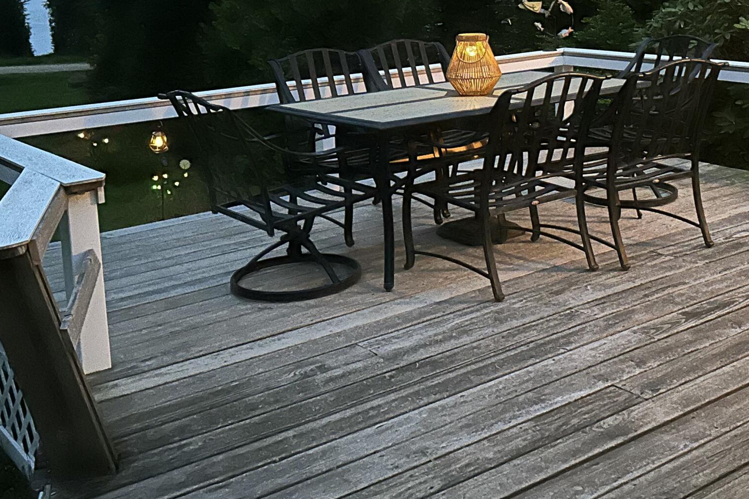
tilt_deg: -5.9
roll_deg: +2.2
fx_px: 1019
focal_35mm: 49
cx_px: 471
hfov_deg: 40.0
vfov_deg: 26.7
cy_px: 59
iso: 1250
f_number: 1.78
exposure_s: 1/9
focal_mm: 6.86
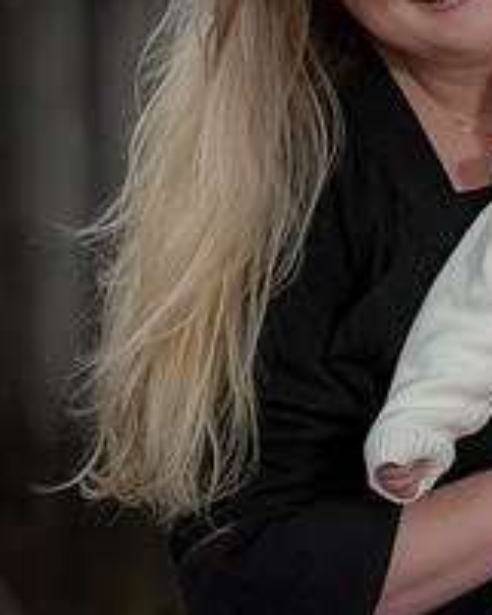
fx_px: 5020
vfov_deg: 7.0
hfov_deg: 5.6
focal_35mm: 276
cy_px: 236
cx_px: 736
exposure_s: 1/200
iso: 160
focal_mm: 102
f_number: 3.5
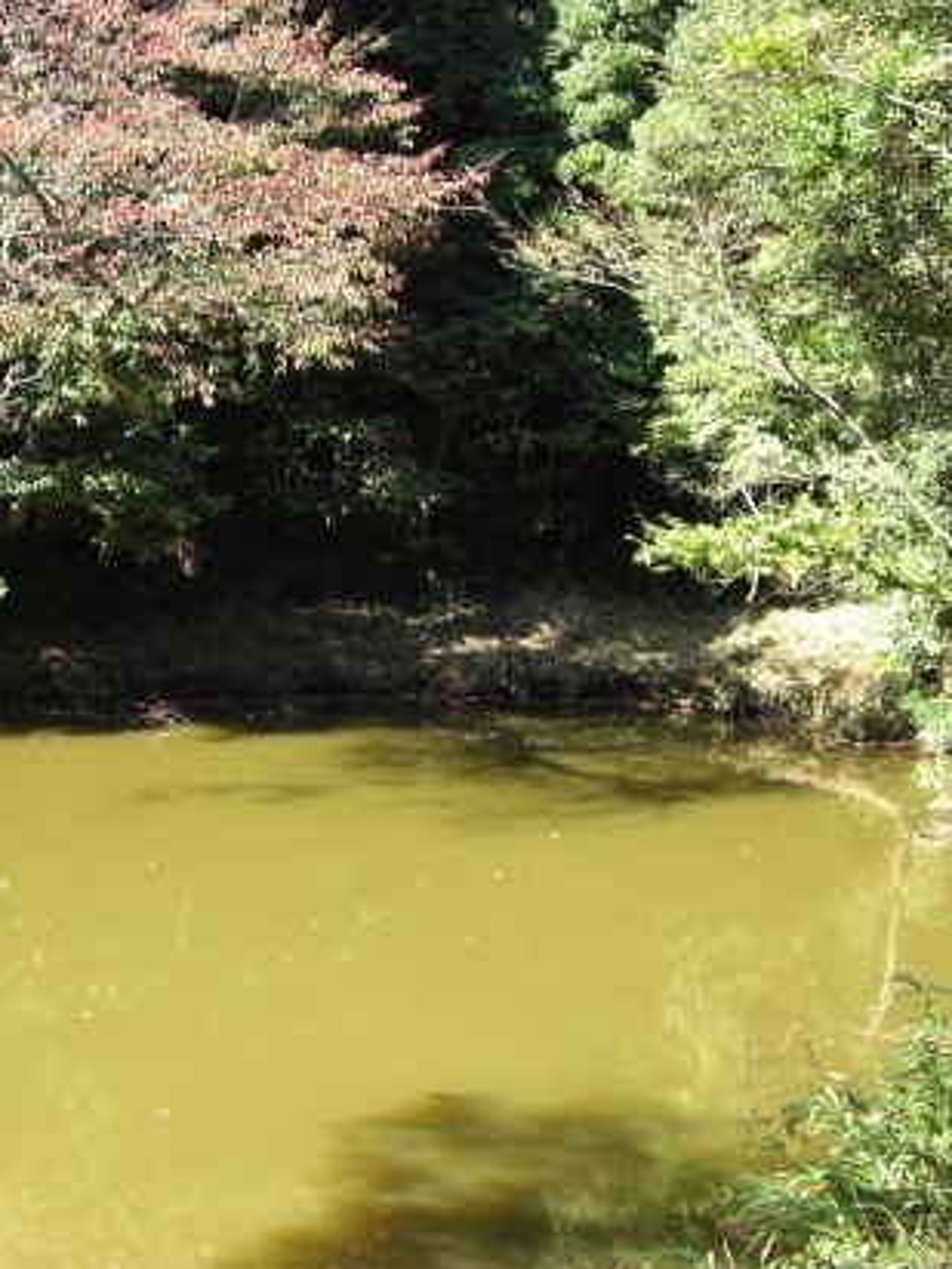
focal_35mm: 59
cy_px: 567
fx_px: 2163
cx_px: 367
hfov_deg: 24.8
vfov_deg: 32.7
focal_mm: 7.9
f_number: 4
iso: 80
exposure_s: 1/100
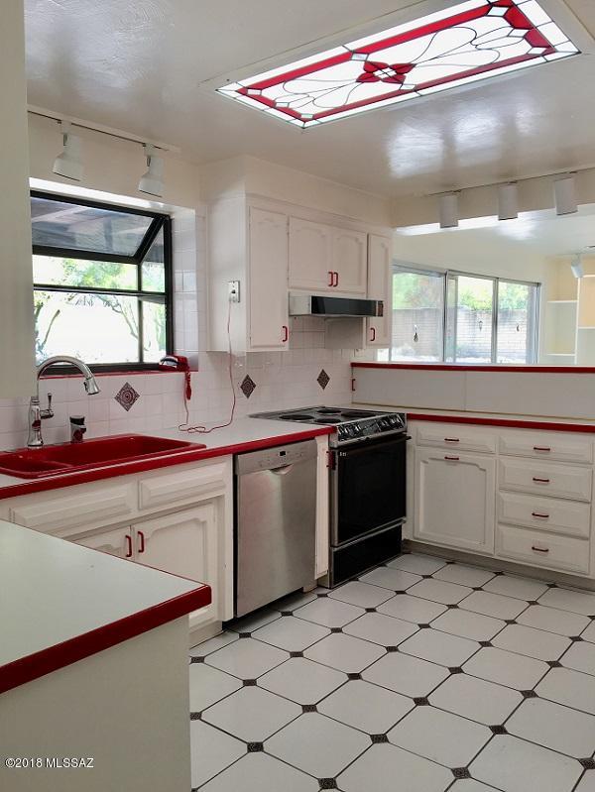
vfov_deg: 61.6
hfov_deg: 48.3
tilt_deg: -5.2
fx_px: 664
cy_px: 396
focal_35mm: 29
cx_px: 298
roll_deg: -0.7
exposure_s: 1/103
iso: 25
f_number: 2.2
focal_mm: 4.15
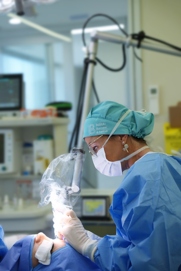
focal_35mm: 70
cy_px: 136
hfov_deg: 19.5
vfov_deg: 28.8
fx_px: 527
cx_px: 90
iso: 160
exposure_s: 1/160
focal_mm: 70
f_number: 4
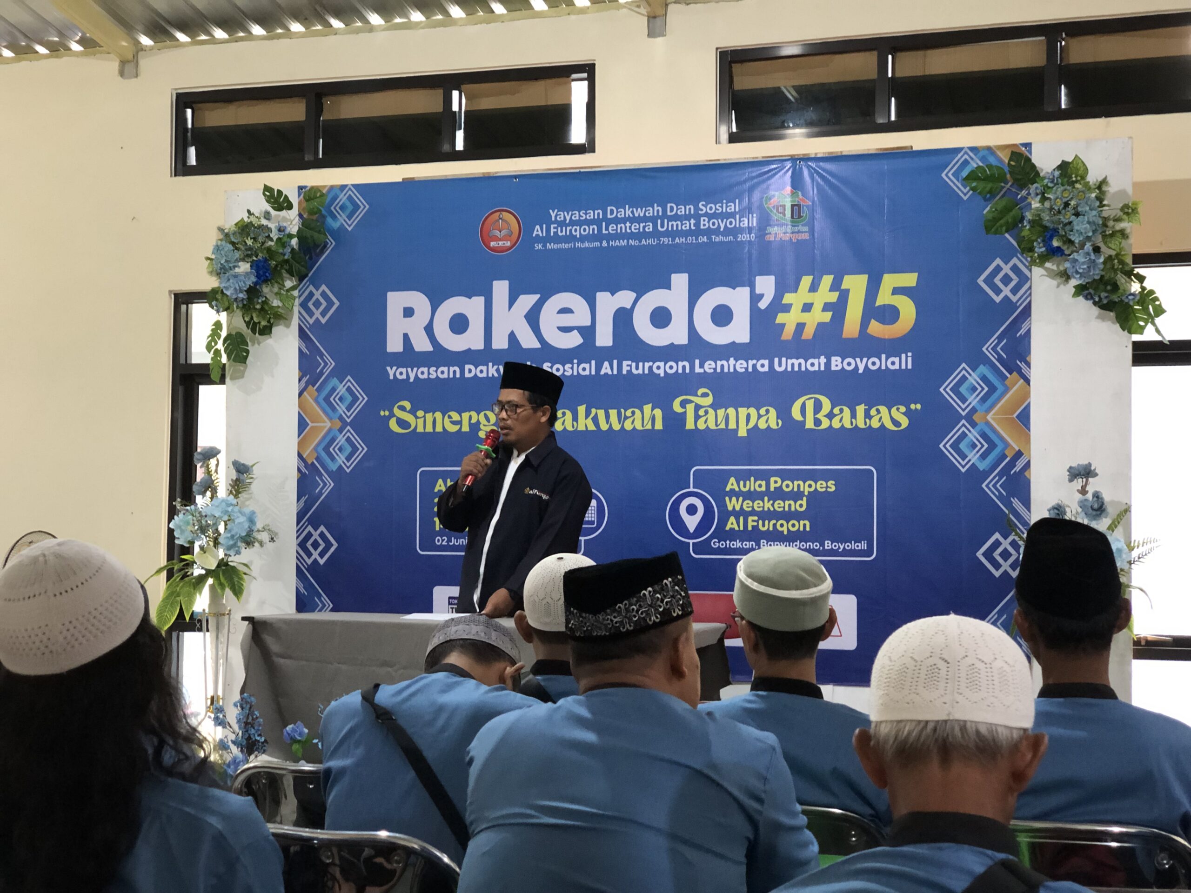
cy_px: 446
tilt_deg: +6.7
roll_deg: -1.5
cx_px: 596
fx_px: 1789
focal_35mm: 52
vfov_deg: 28.0
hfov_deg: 36.8
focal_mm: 6
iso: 160
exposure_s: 1/25
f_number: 2.4
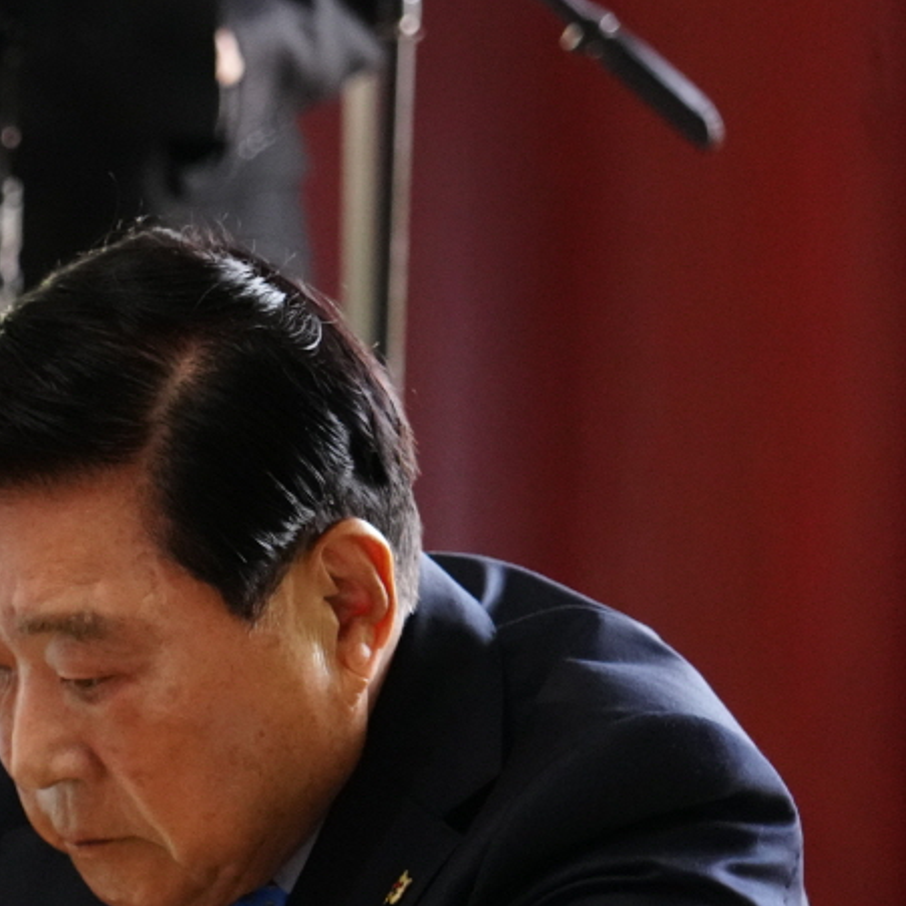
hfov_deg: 4.9
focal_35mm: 356
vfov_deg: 4.9
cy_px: 908
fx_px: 10542
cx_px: -691
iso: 3200
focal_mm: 105
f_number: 4
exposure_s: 1/160
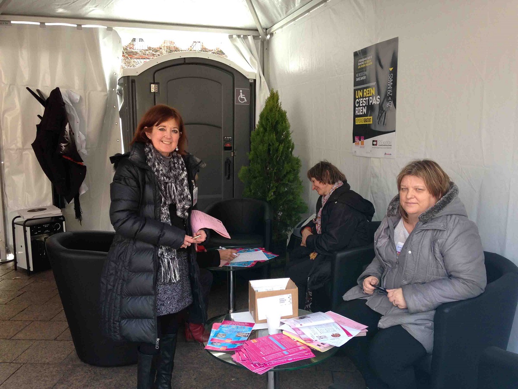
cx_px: 259
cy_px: 194
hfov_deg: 55.4
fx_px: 494
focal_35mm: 33
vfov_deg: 42.9
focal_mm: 4.12
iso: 64
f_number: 2.4
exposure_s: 1/120
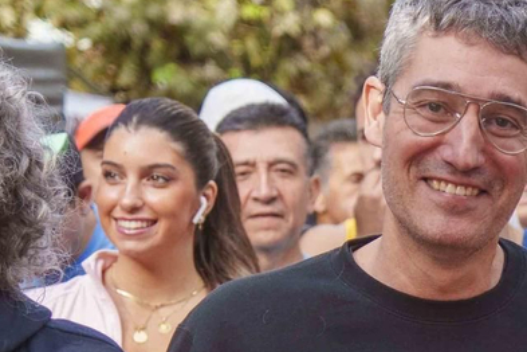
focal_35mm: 214
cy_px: 634
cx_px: 795
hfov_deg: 9.4
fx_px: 3132
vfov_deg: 6.3
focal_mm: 35
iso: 200
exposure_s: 1/640
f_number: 2.8
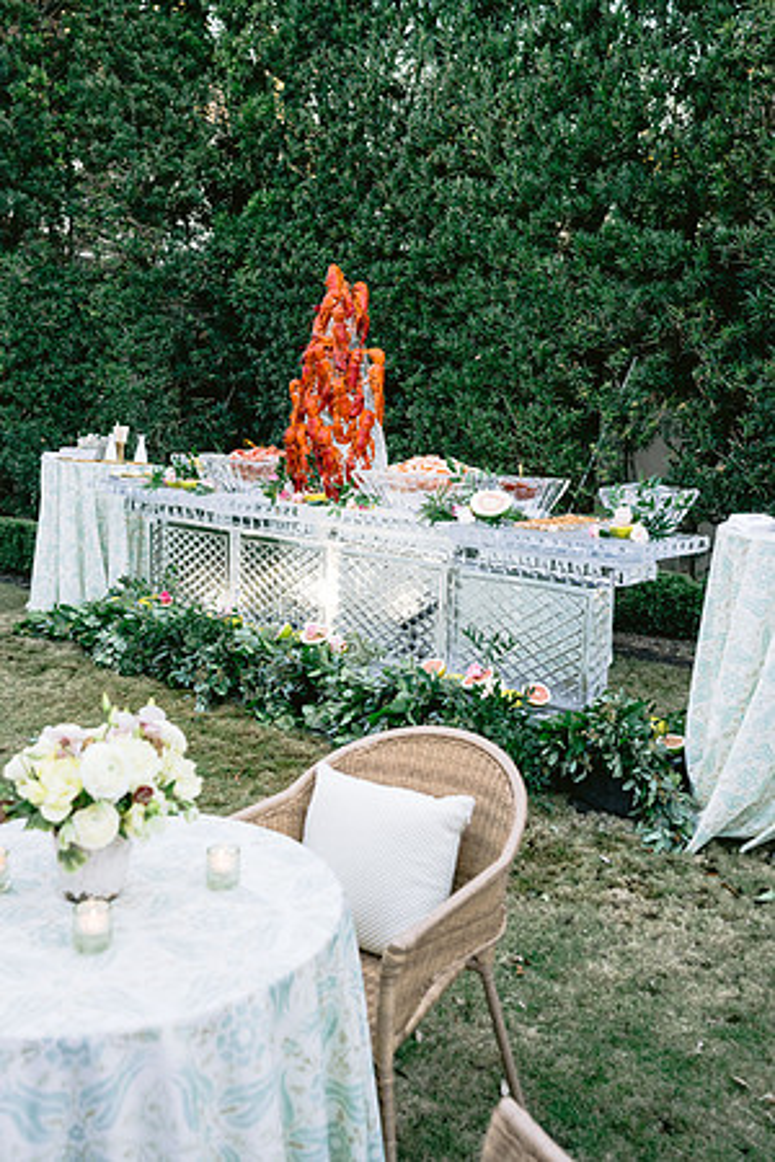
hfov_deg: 37.9
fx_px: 1130
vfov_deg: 54.4
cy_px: 581
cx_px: 388
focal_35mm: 35
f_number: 4
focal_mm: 35
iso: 500
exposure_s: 1/125
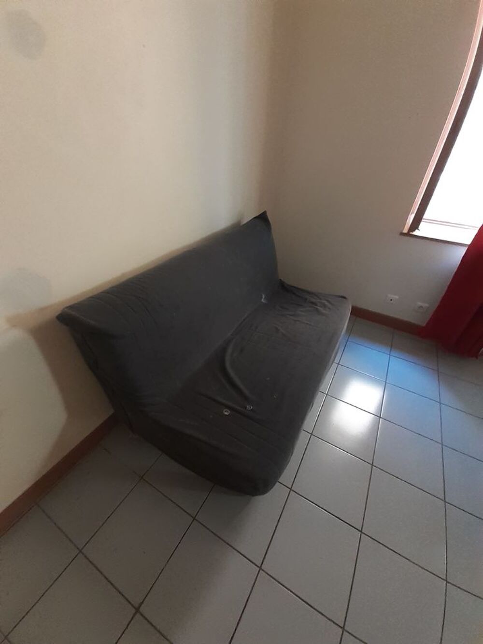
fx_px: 242
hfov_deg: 89.9
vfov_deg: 106.2
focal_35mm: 13
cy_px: 322
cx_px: 242
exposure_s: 1/25
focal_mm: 1.13
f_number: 2.2
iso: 200
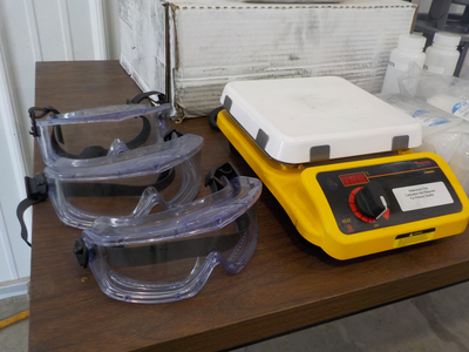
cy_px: 176
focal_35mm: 30
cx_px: 234
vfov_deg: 46.8
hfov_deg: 60.0
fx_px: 406
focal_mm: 4.1
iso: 125
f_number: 3.3
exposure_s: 1/50
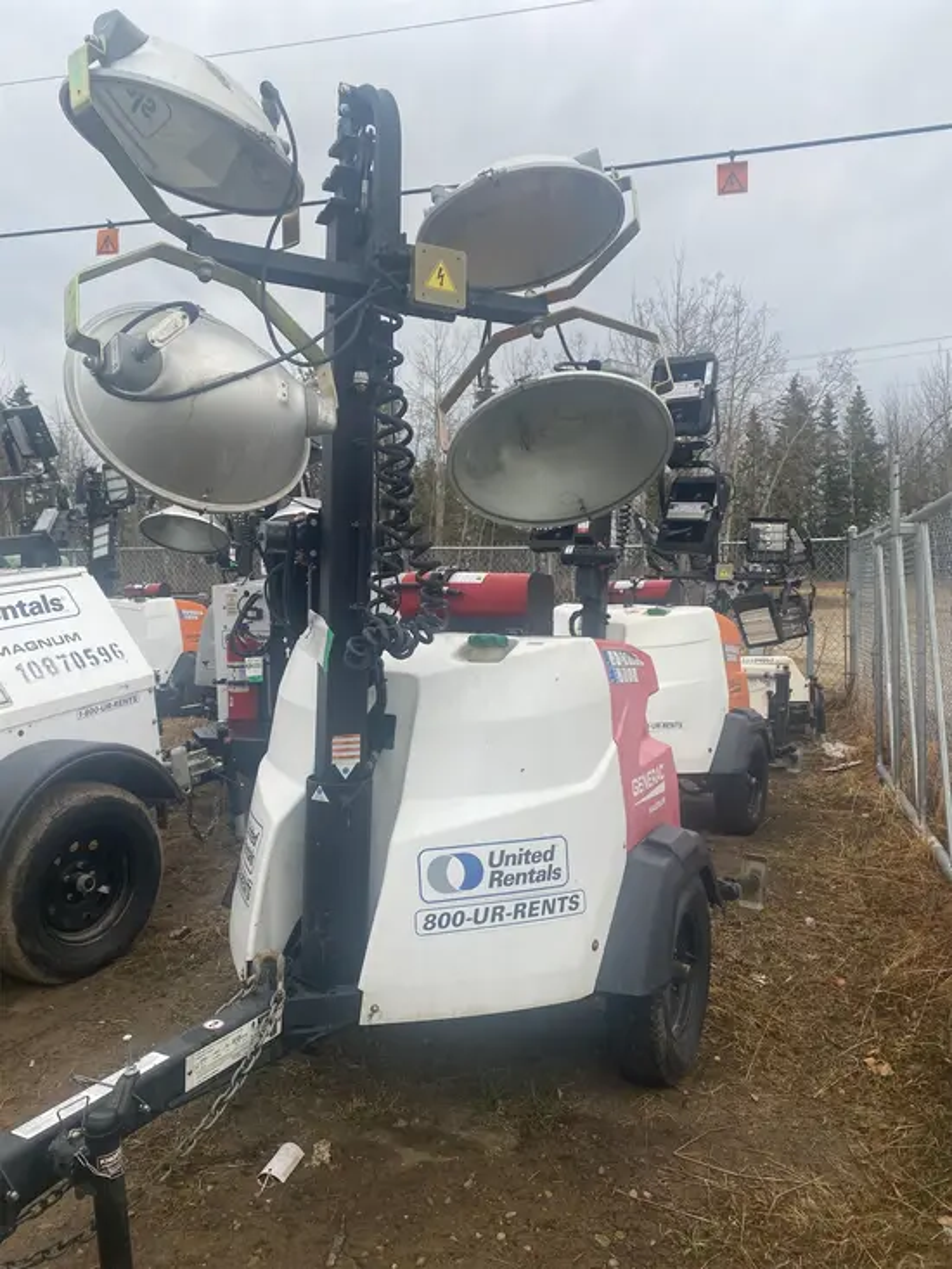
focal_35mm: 26
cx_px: 476
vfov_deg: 67.3
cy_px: 634
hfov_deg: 53.1
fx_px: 953
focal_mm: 4.25
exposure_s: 1/560
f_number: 1.8
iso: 32
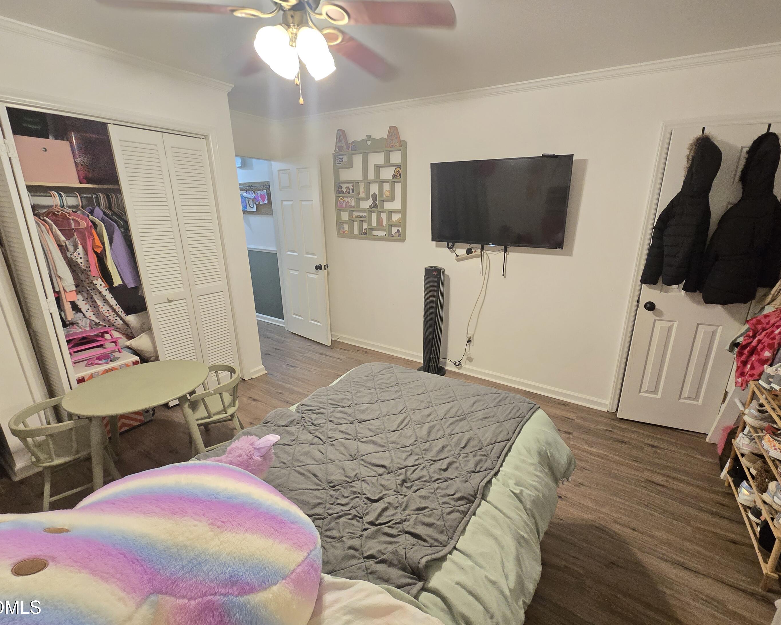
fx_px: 324
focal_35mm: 14
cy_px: 314
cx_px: 421
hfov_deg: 100.5
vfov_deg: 88.0
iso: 500
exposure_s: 1/60
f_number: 2.2
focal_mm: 2.2
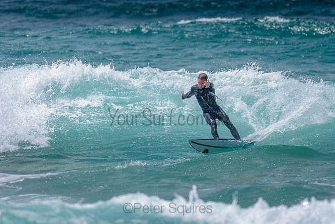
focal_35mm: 614
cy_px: 88
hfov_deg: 3.4
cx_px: 205
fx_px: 5717
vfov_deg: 2.2
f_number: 5.6
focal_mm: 500
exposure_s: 1/2000
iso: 110
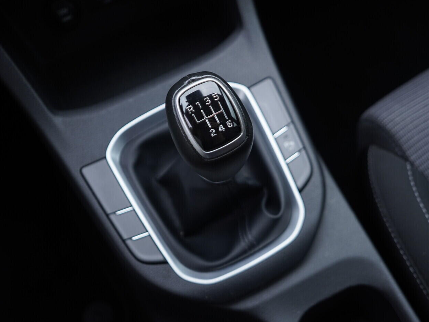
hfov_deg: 46.7
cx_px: 234
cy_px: 164
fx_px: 496
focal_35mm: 40
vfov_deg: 36.0
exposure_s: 1/40
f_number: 2.8
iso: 200
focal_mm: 24
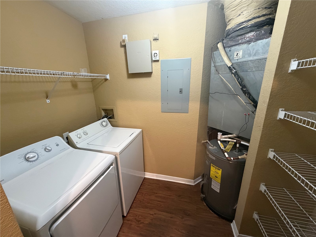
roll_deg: +0.8
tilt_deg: -16.2
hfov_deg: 102.1
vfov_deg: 85.7
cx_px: 158
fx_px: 128
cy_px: 118
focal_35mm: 14
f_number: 2.2
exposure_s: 1/60
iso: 500
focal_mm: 2.22
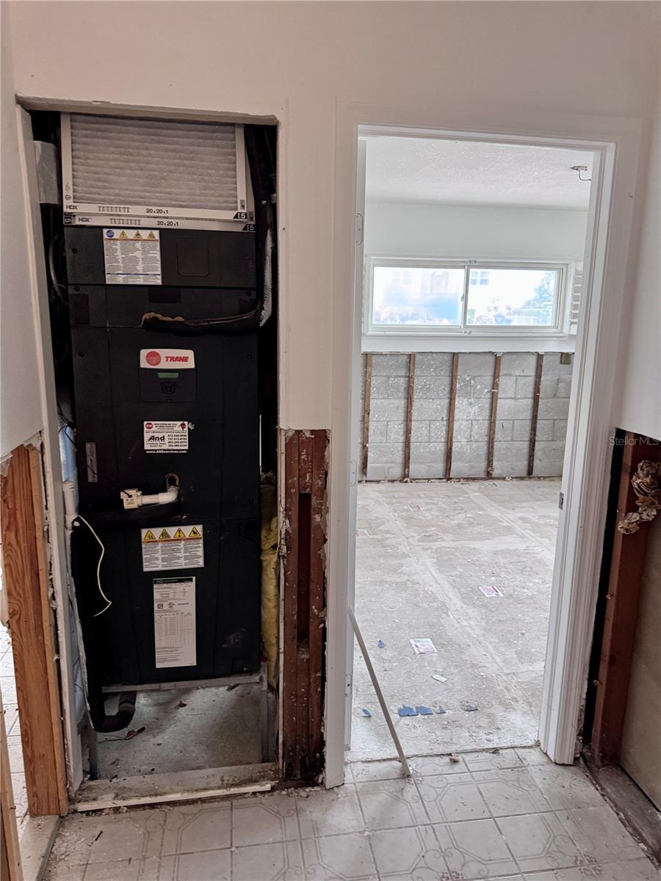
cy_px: 440
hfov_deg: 56.8
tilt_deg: -10.4
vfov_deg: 71.6
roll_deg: -1.4
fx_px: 611
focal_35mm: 24
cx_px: 330
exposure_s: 1/49
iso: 400
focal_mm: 6.76
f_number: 1.78
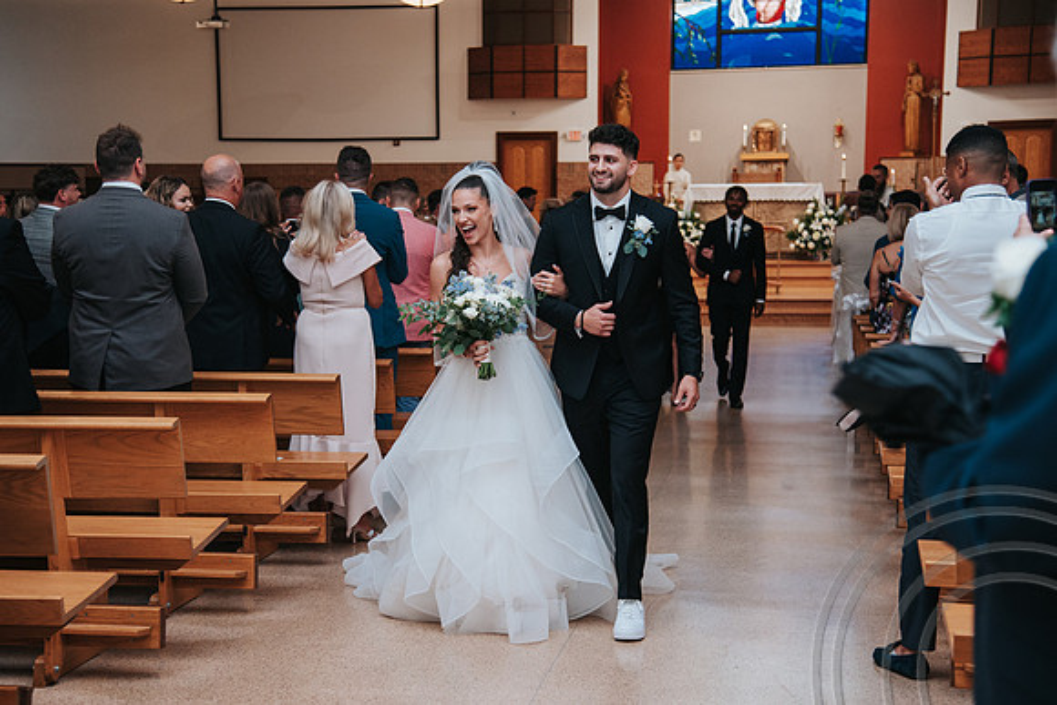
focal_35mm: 58
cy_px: 352
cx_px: 465
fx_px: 1710
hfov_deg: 34.3
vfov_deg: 23.3
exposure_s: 1/200
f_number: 4
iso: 1000
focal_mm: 52
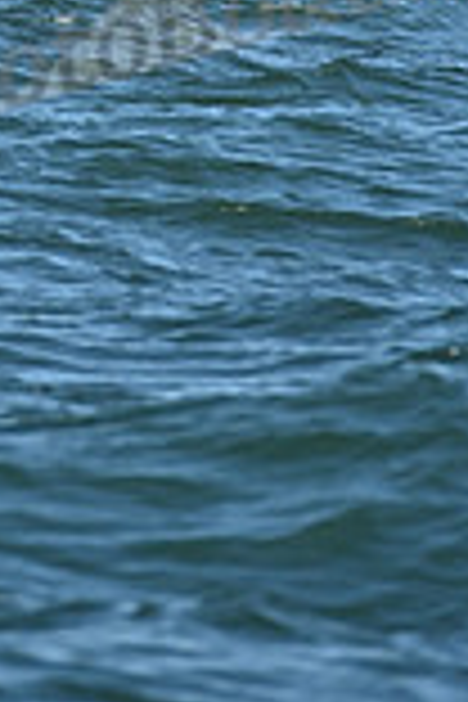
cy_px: -598
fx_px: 13395
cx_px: -367
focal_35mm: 687
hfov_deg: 2.0
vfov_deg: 3.0
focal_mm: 185
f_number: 5.6
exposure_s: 1/3200
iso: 320
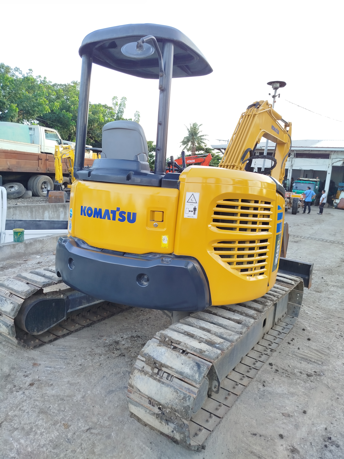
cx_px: 172
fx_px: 318
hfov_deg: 56.8
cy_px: 230
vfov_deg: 71.6
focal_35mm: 24
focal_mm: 5.31
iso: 50
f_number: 1.7
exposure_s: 1/60
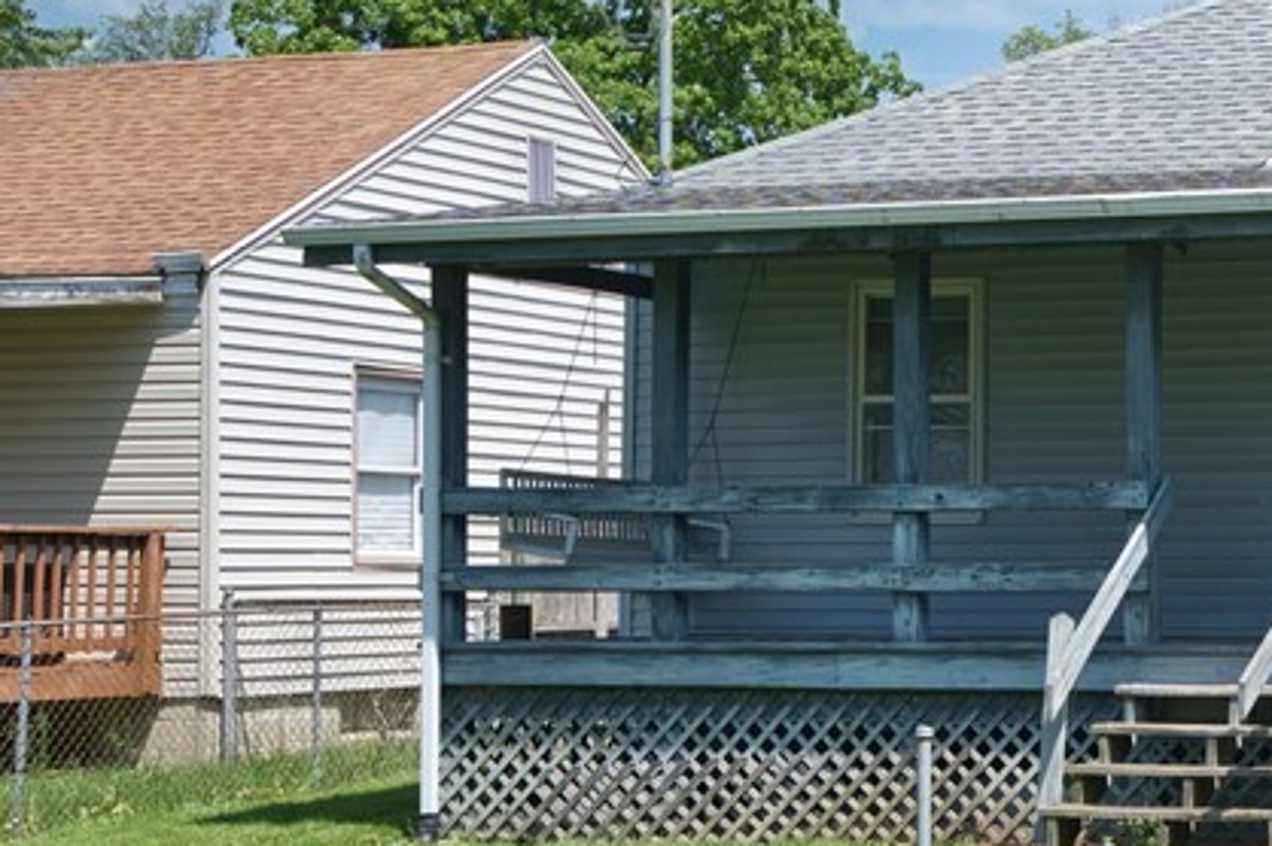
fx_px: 3213
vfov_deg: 15.0
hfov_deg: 20.7
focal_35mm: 91
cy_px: 526
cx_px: 1598
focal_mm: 35
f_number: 10
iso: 125
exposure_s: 1/160
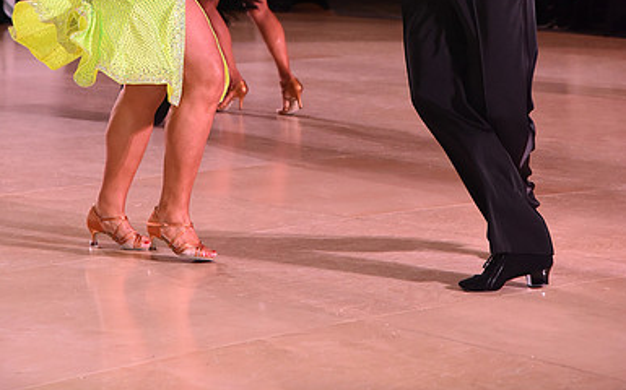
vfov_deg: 8.9
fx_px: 2489
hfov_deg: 14.3
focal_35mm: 146
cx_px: 313
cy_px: -58
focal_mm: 95
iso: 2500
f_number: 5.6
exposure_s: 1/320
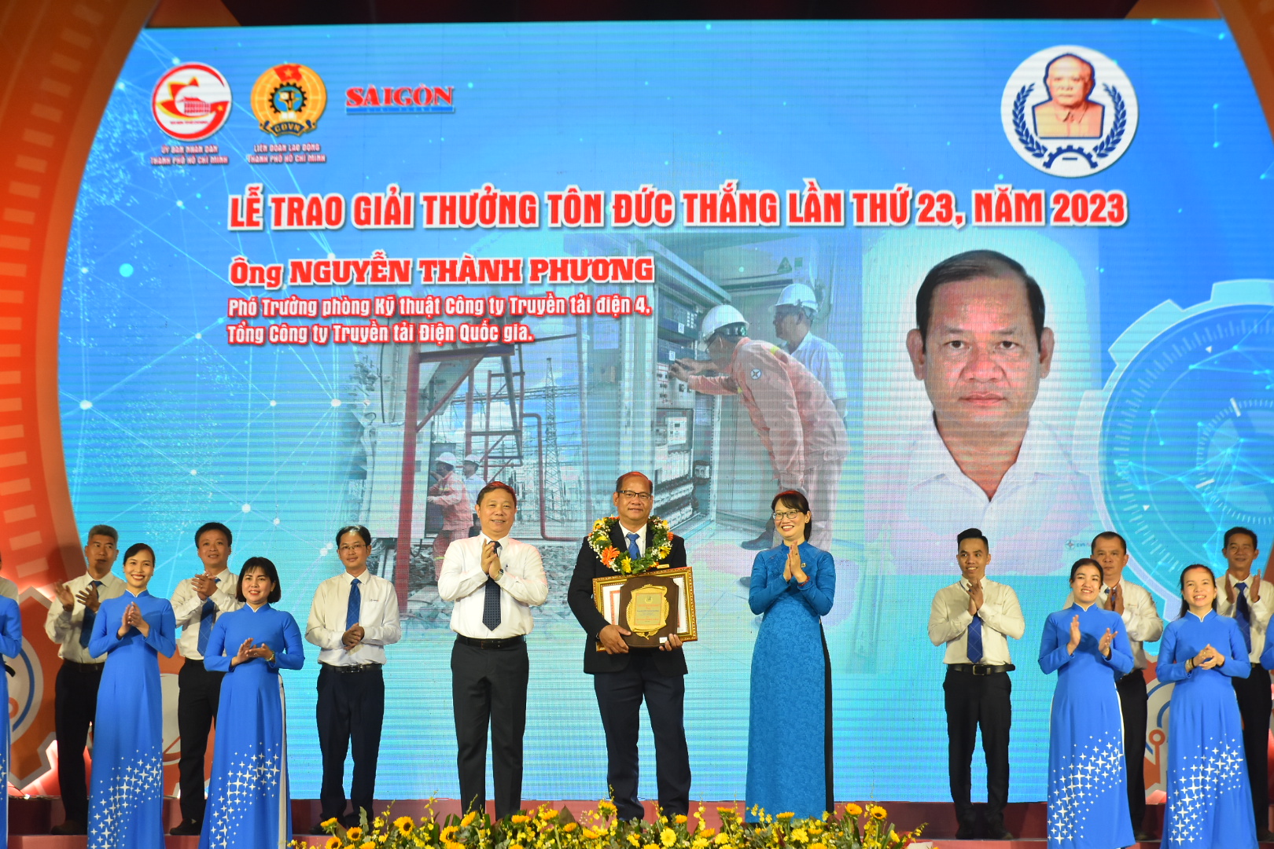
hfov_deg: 27.0
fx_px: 2654
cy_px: 424
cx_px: 637
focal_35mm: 75
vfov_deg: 18.2
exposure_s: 1/200
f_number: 4.5
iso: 1000
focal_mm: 50
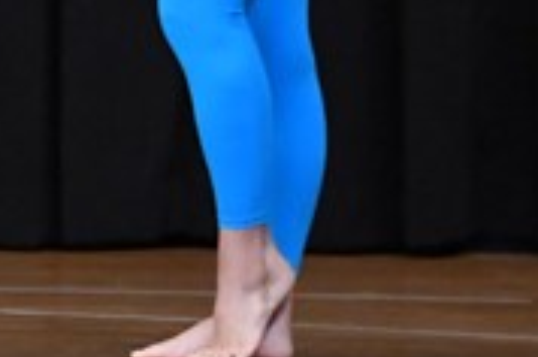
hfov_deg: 2.2
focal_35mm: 946
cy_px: -212
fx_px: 14112
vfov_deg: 1.4
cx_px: -594
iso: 6400
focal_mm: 145
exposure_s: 1/400
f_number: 5.6
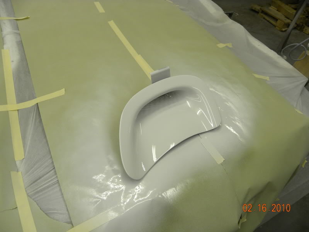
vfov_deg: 53.1
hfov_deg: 67.3
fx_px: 232
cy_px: 116
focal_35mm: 26
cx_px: 154
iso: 150
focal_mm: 4.6
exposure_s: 1/75
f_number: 2.8
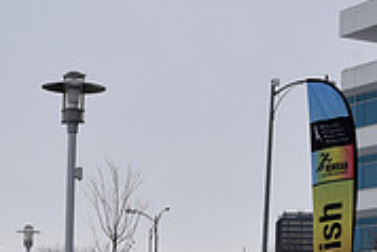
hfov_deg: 17.4
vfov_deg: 11.3
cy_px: 363
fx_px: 1226
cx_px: 129
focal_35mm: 117
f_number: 10
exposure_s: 1/400
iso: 400
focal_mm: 36
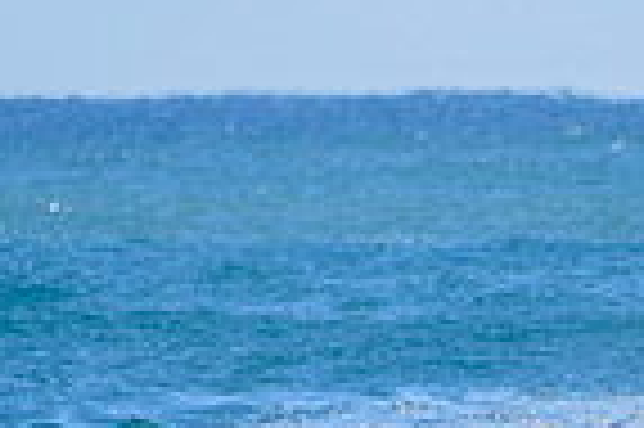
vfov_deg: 0.7
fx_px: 37291
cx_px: 1070
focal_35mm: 2087
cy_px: 597
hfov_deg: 1.0
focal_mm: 500
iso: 280
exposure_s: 1/2000
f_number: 5.6
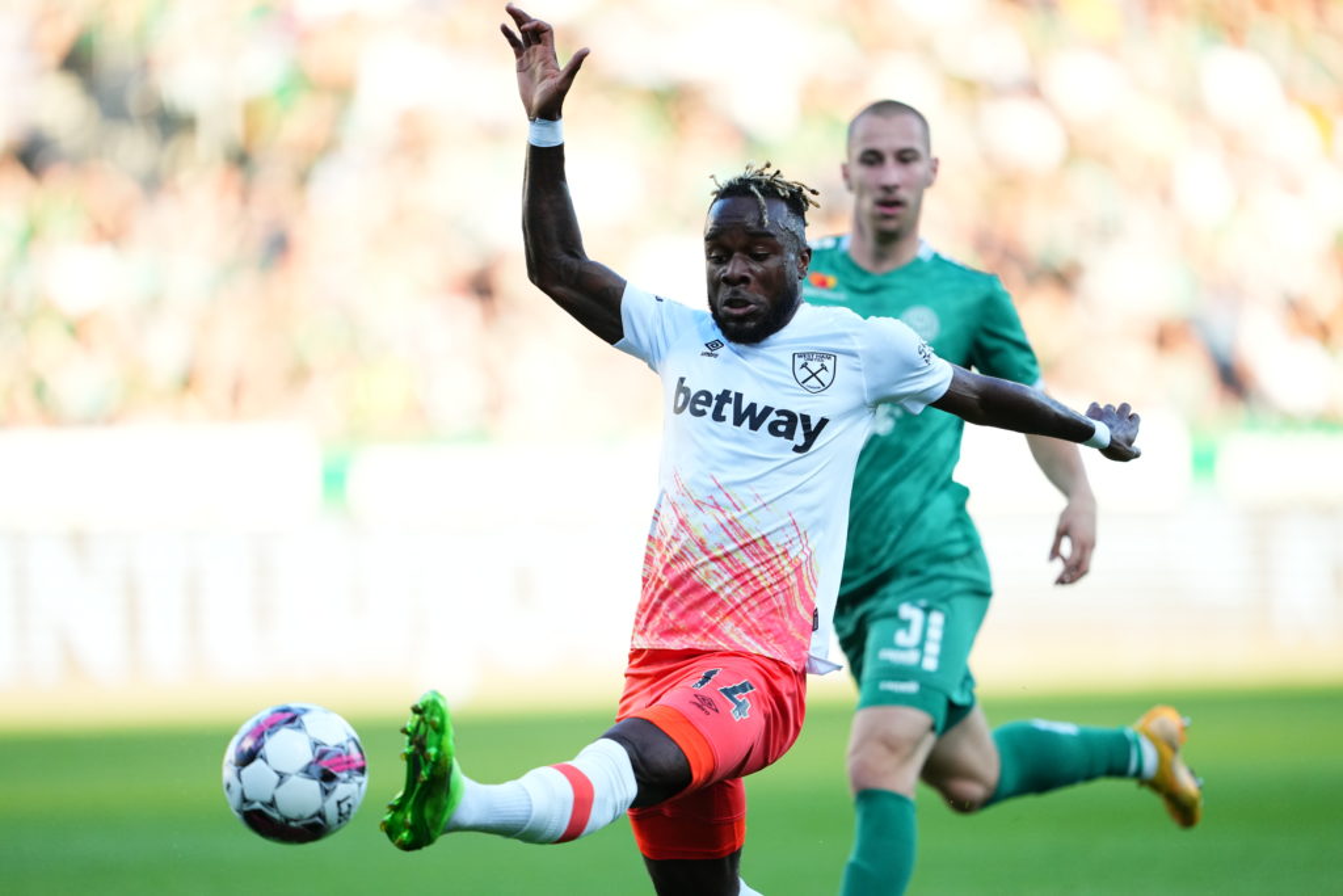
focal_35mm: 400
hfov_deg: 5.2
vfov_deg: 3.4
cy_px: 448
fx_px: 14923
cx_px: 672
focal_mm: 400
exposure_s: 1/2500
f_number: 2.8
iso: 1600
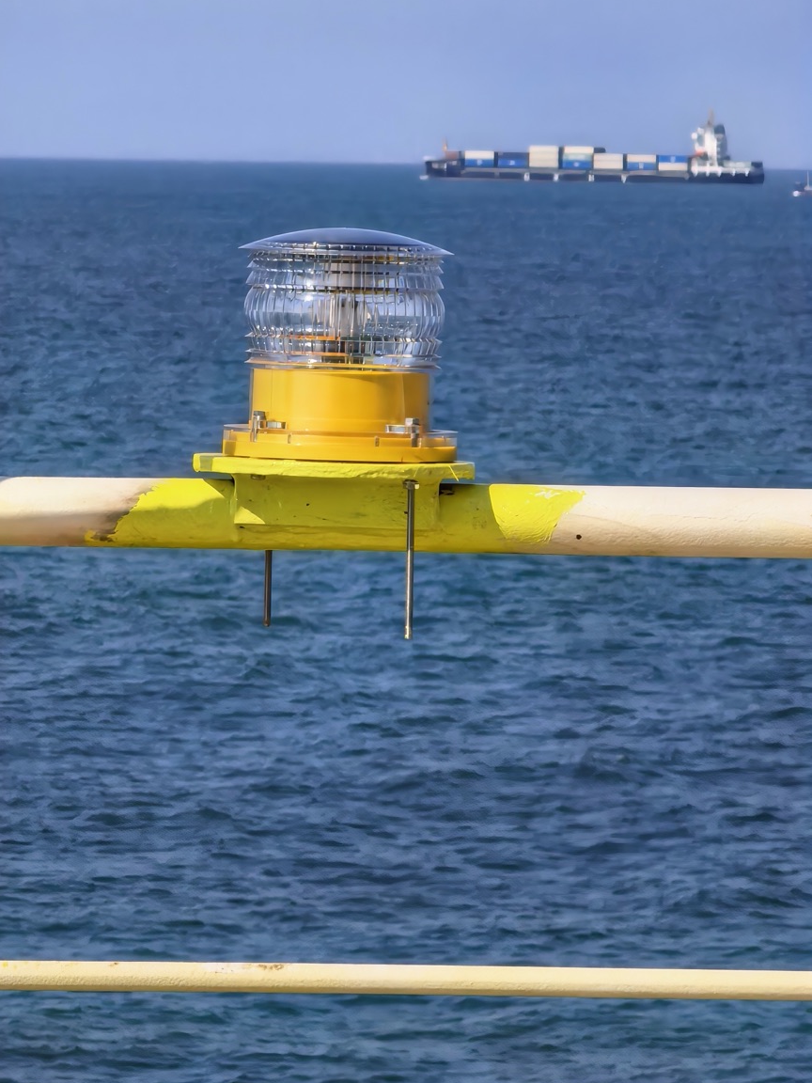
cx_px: 391
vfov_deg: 7.9
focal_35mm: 250
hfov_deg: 5.9
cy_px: 557
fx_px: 7819
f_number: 3.4
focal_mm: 14.46
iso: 50
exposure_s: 1/1139
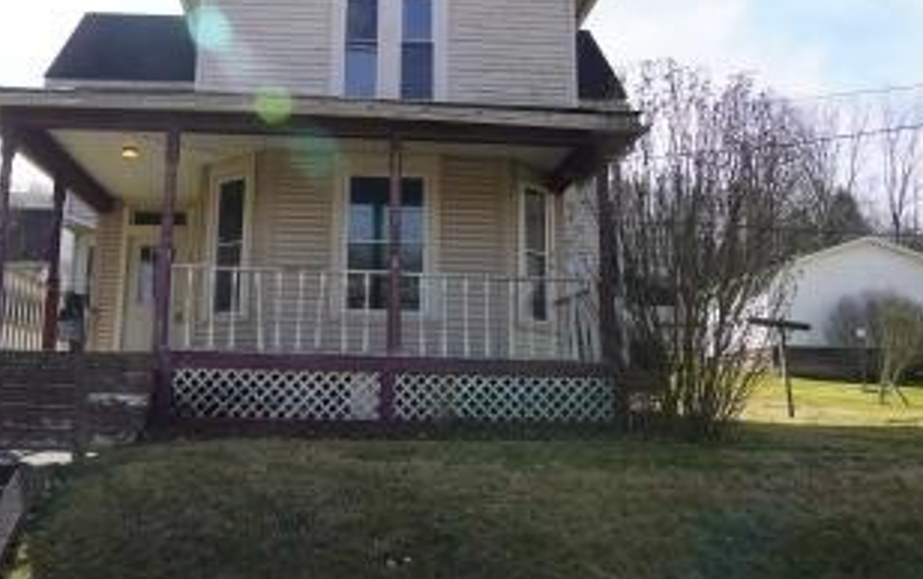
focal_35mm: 40
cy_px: 194
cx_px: 363
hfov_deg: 48.9
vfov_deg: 31.8
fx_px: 1007
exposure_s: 1/125
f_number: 9
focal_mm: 18
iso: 100
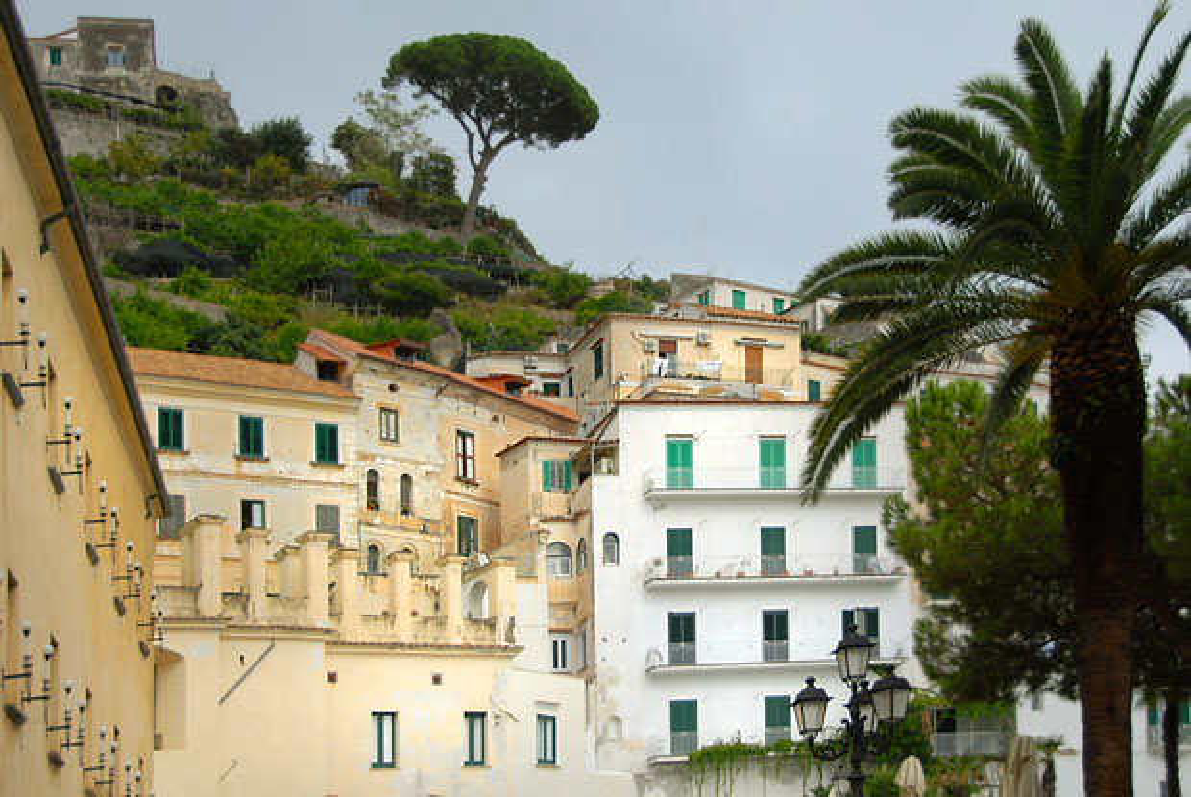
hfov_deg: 36.8
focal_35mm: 54
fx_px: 1789
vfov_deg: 25.1
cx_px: 596
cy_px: 398
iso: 100
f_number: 4.2
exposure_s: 1/500
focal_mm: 36
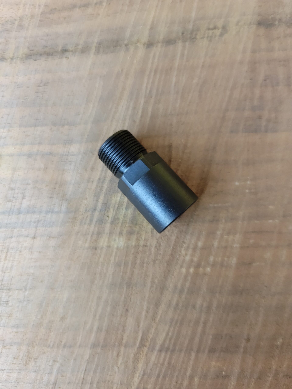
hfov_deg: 53.1
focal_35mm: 26
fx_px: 292
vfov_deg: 67.3
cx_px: 146
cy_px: 194
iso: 320
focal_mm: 5.4
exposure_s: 1/40
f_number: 1.8
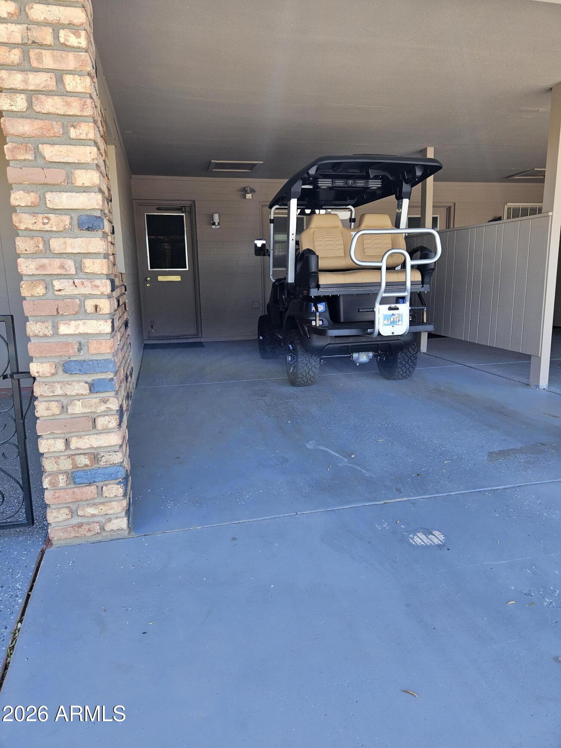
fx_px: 497
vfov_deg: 73.9
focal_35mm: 23
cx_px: 280
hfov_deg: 58.9
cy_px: 374
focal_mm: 5.4
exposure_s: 1/125
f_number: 1.8
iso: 25
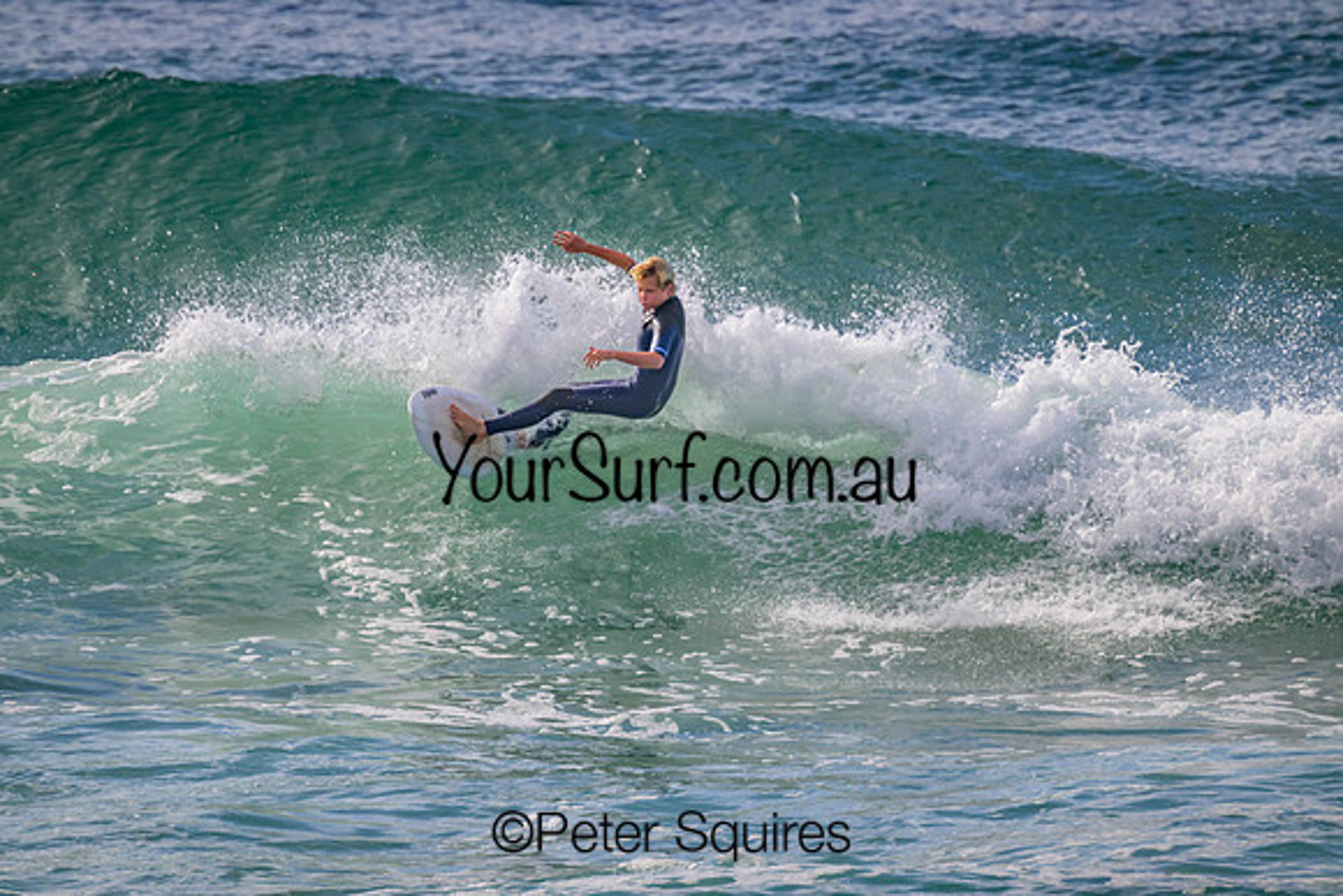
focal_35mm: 800
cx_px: 672
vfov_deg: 1.7
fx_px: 29850
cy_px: 448
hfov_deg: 2.6
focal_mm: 800
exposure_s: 1/2000
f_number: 11
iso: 1000
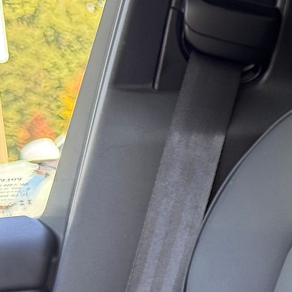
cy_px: 305
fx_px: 1336
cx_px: 434
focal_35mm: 140
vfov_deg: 12.3
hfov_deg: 11.9
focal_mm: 6.76
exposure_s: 1/159
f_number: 1.78
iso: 200
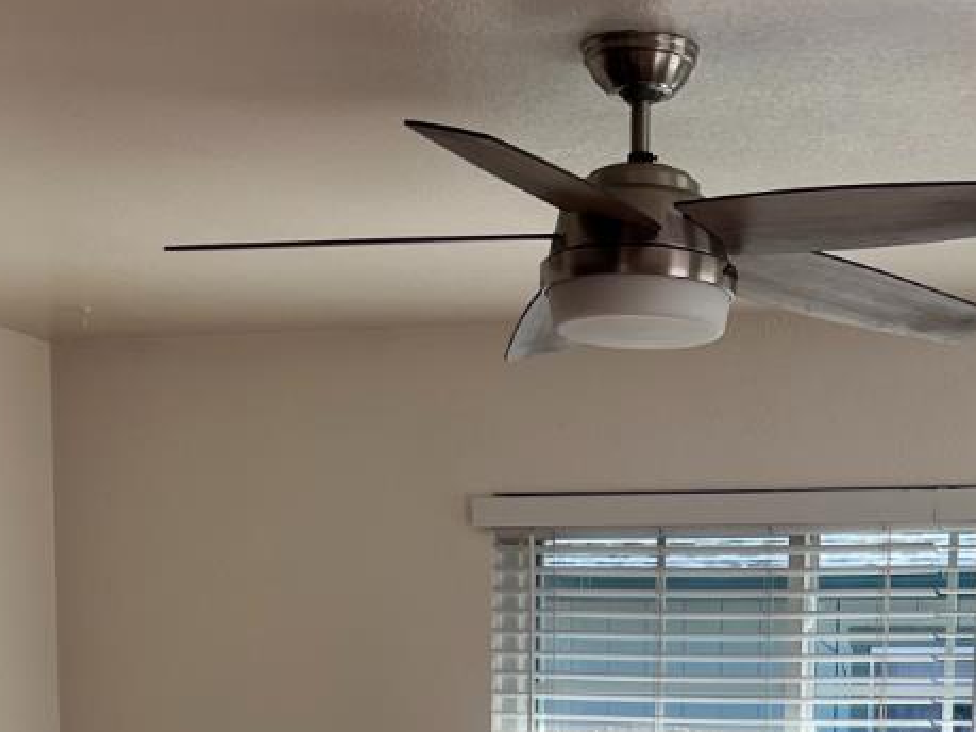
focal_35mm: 85
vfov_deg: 15.6
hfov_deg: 22.8
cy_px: 1178
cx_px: 753
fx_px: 2396
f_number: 1.6
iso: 40
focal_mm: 5.1
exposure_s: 1/252
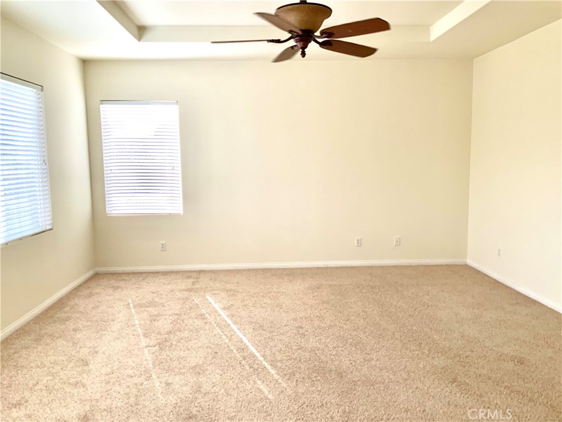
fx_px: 471
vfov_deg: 48.2
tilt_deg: -5.3
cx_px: 281
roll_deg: +0.3
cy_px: 211
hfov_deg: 61.7
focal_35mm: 29
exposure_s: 1/120
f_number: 1.8
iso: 40
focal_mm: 3
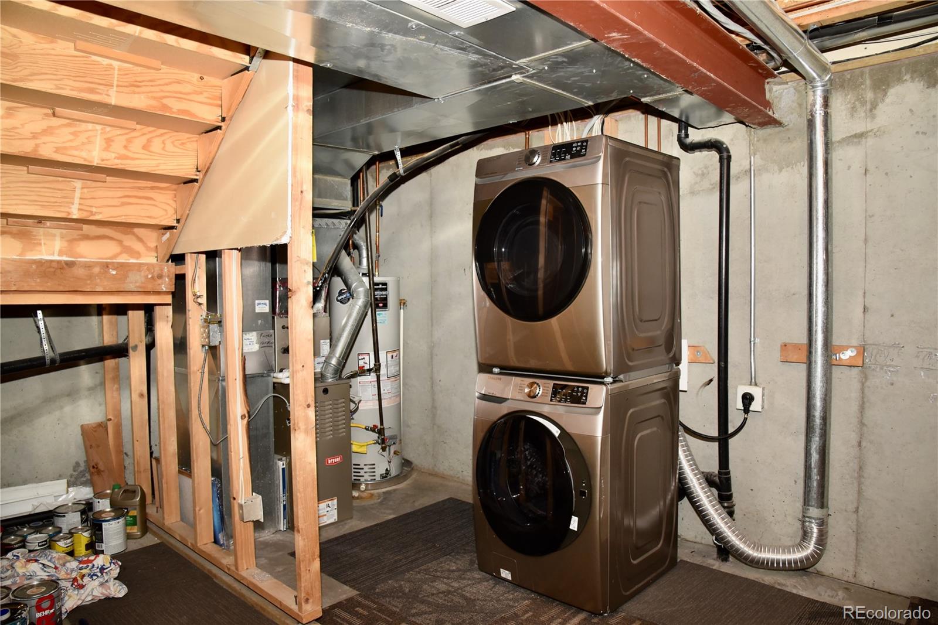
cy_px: 312
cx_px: 469
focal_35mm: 24
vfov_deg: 53.1
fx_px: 625
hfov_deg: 73.7
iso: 1600
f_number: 8
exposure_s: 1/60
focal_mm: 24
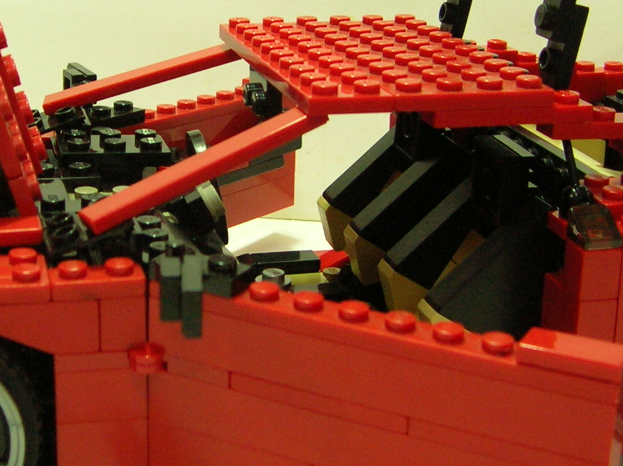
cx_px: 248
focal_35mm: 75
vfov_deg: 19.5
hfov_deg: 26.0
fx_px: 1349
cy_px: 148
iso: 132
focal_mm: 5.7
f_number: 2.9
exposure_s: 1/4.1
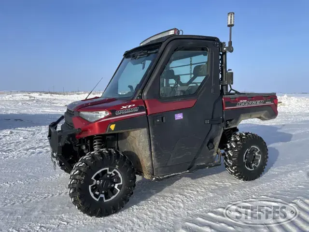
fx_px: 232
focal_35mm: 26
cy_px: 116
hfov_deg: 67.3
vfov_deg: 53.1
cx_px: 154
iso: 32
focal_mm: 4.2
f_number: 1.6
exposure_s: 1/4292
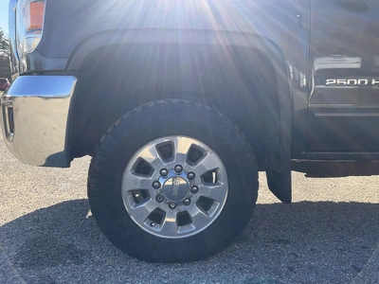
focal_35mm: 29
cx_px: 190
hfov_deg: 61.7
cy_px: 142
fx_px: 318
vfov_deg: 48.2
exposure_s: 1/562
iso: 25
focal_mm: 3
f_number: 1.8
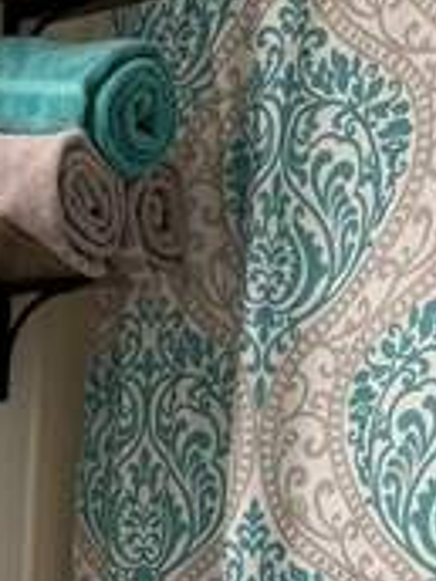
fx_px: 1629
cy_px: 787
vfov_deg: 18.6
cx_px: -24
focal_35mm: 97
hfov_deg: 14.9
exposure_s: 1/120
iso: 80
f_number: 1.5
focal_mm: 5.7
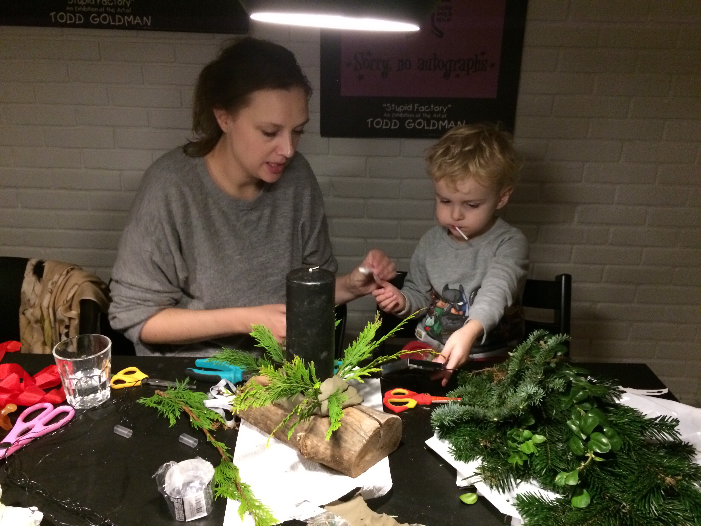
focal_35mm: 29
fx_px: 587
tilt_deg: -20.1
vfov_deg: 48.2
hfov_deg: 61.7
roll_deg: -2.2
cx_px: 350
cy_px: 263
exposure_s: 1/17
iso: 500
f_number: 2.2
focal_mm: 4.15
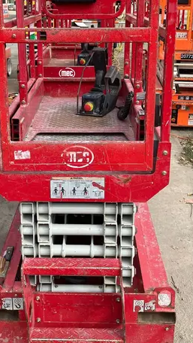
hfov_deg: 24.4
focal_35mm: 49
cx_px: 74
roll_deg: -1.3
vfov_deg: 41.7
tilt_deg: -15.3
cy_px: 124
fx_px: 445
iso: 32
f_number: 1.8
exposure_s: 1/725
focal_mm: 3.99
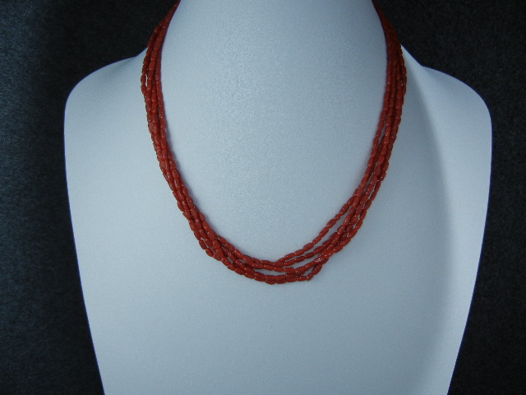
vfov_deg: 46.8
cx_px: 263
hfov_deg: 60.0
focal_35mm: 30
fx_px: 456
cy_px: 198
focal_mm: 5.4
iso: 160
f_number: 3.5
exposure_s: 1/49.2
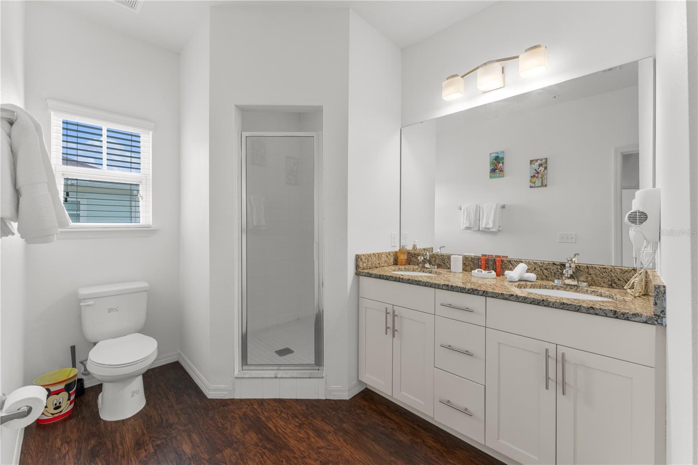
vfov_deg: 81.2
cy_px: 232
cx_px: 349
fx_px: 271
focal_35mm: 14
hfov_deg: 104.3
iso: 320
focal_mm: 14
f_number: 8
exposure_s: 1/6
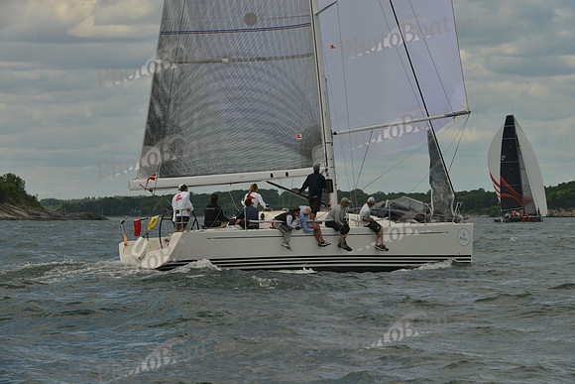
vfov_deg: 6.9
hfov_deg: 10.3
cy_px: 192
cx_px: 288
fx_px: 3195
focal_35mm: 200
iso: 400
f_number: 11
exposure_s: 1/800
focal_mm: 200
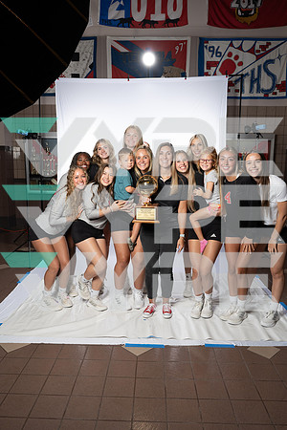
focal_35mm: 28
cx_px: 144
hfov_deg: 46.4
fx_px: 335
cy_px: 215
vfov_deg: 65.5
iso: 640
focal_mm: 28
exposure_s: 1/250
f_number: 8
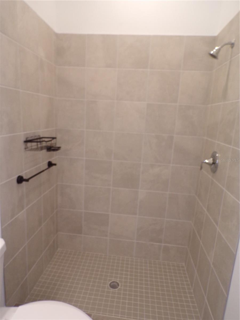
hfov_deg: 56.8
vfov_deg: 71.6
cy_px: 160
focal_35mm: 24
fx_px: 222
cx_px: 120
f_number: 3
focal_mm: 4.3
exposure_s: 1/34
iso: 200
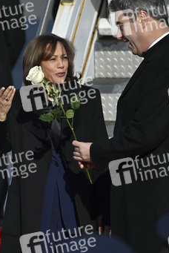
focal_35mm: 703
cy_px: 131
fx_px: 4940
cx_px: 80
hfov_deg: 2.0
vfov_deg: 2.9
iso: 160
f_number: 6.3
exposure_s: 1/3200
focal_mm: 600
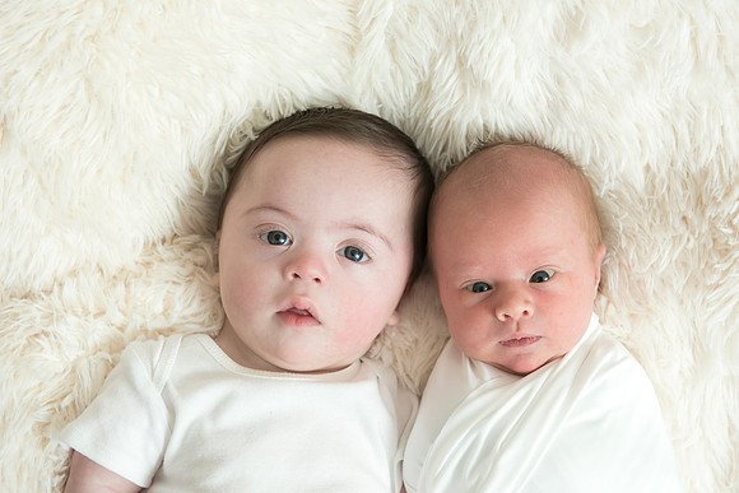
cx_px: 370
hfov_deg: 28.8
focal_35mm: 70
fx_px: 1437
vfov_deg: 19.5
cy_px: 246
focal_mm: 70
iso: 500
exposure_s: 1/160
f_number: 4.5
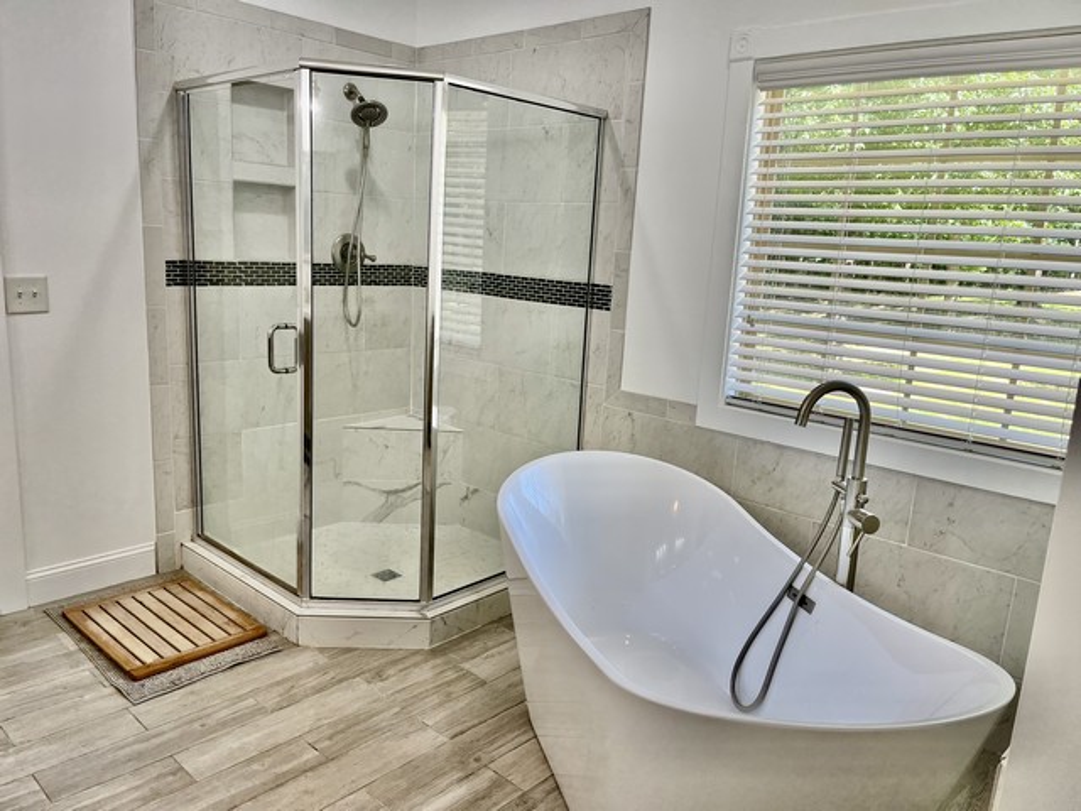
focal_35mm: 26
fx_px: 812
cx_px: 540
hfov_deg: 67.3
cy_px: 406
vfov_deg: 53.1
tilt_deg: -12.0
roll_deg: -2.9
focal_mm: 5.1
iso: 40
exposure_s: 1/120
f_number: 1.6
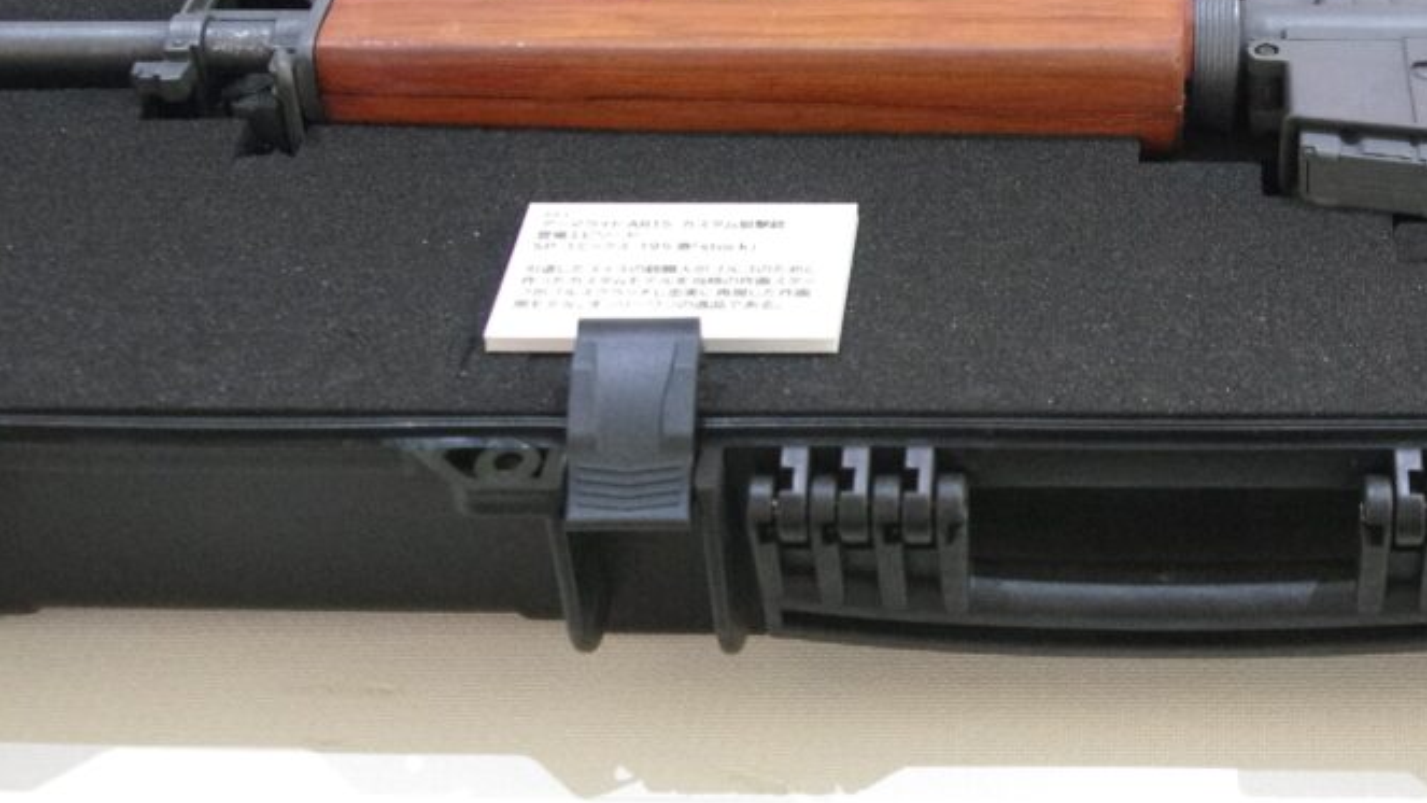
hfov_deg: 30.5
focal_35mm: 68
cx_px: 1065
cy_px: 358
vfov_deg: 17.7
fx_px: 2573
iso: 6400
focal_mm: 28
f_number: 3.5
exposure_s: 1/40
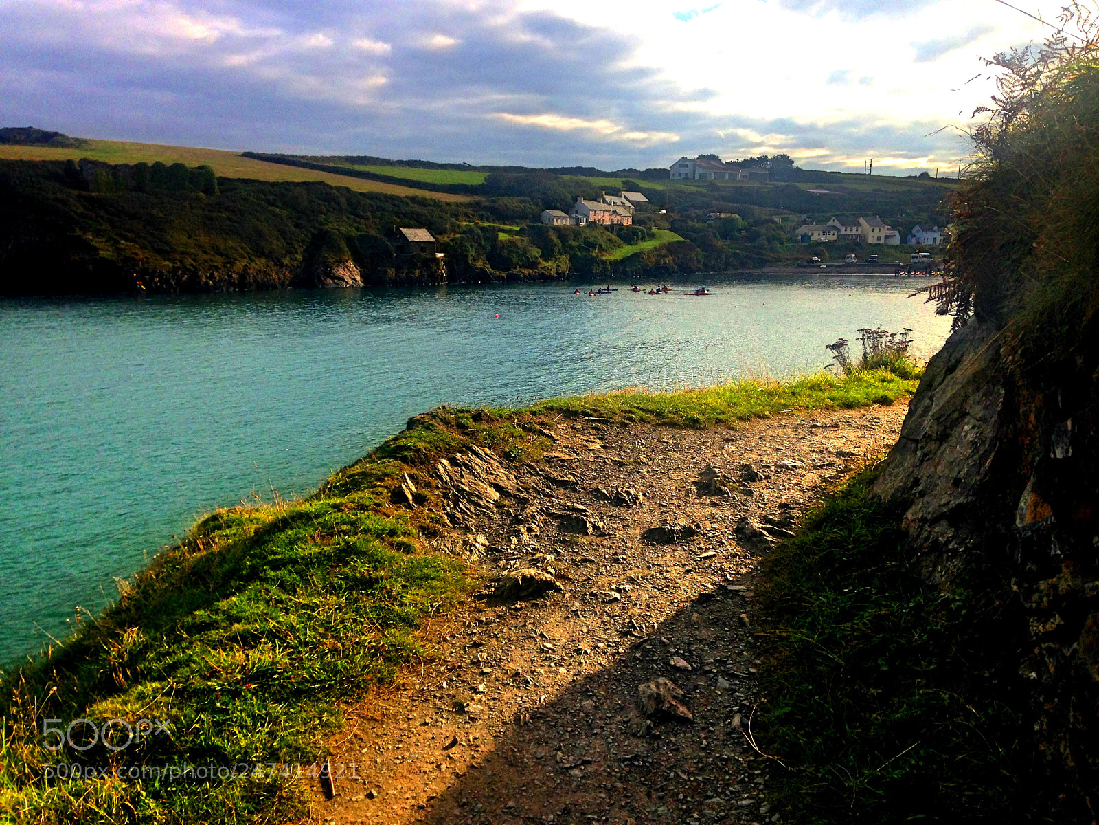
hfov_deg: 55.4
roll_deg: -0.1
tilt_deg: -9.2
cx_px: 550
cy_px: 412
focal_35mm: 33
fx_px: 1048
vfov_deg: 42.9
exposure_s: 1/1391
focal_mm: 4.12
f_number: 2.4
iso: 50
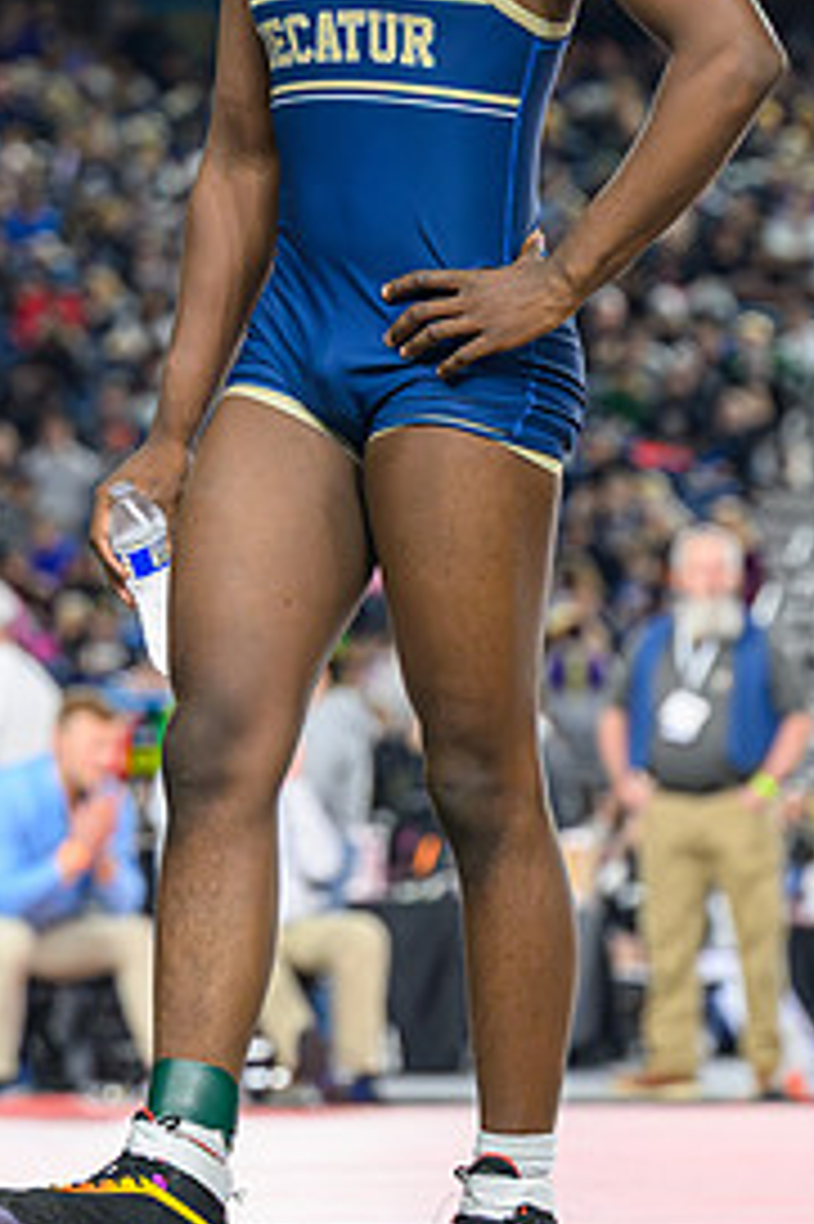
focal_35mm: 258
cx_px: 276
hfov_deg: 5.3
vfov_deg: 8.0
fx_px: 8761
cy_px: 372
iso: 3200
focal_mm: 89
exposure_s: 1/640
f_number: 2.8
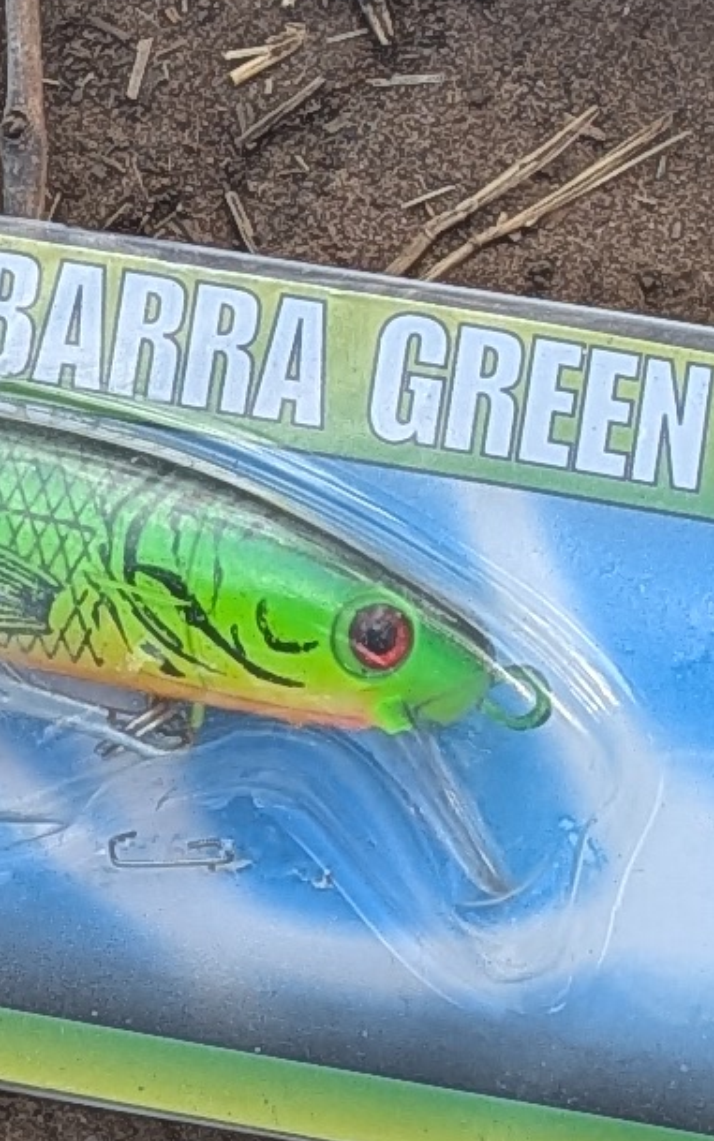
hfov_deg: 7.8
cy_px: -6
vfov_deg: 12.4
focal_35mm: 167
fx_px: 5196
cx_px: -154
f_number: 1.7
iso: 28
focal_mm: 4.53
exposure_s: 1/382
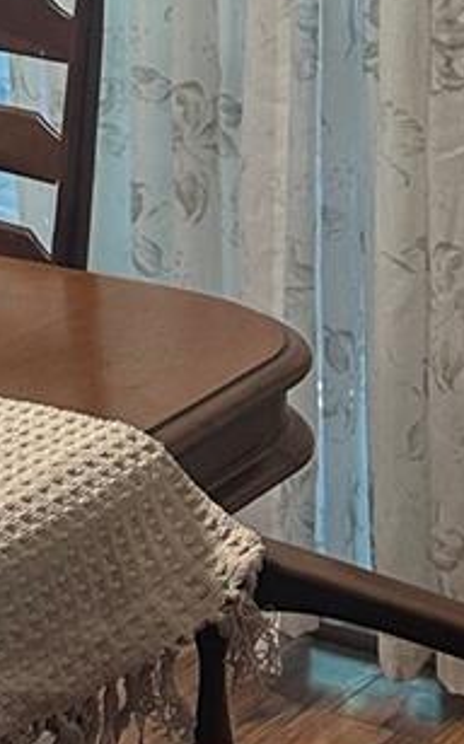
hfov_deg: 9.2
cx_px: -667
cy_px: -155
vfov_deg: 15.8
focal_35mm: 127
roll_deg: +1.4
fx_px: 2574
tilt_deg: -6.2
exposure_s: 1/60
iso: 160
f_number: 1.78
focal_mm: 6.86
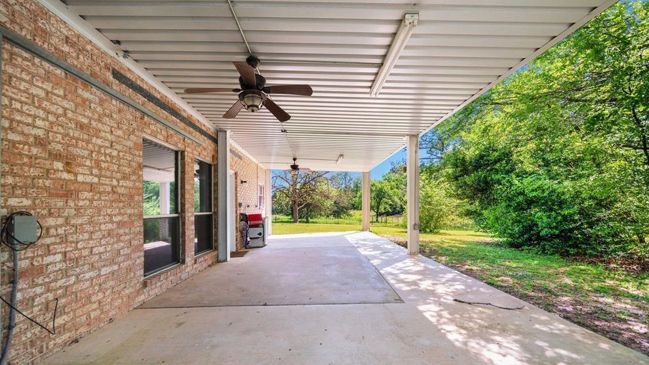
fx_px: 224
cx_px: 315
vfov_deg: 77.6
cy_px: 219
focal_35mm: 13
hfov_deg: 110.8
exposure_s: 1/80
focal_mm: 12
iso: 100
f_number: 5.6
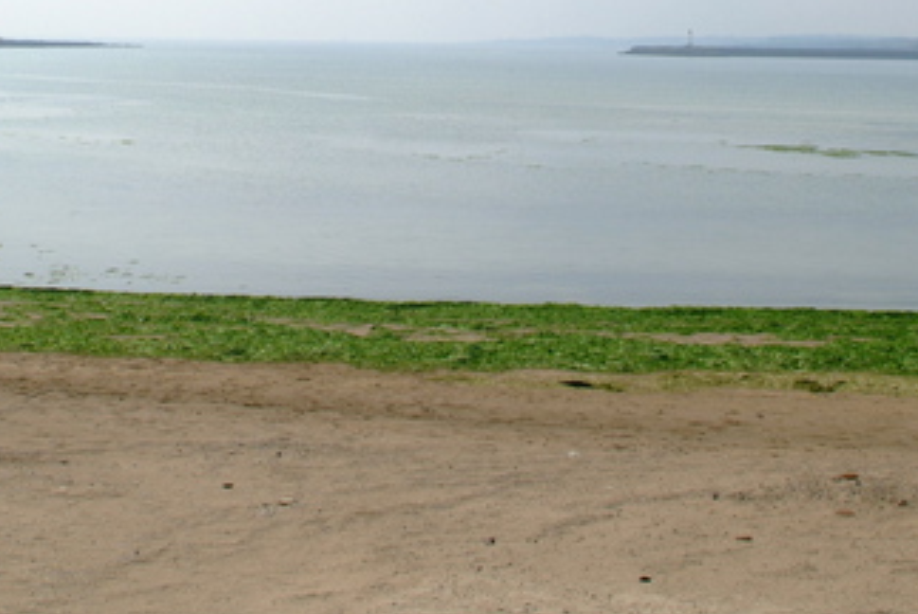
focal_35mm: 65
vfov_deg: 20.6
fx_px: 1659
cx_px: 405
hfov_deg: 30.9
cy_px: 65
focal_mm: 20
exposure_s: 1/500
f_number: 11
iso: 200
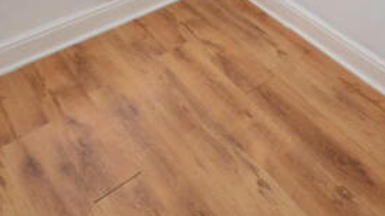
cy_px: -26
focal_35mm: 38
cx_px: 223
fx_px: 388
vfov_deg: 28.1
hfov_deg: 52.6
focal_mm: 10
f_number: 5
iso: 320
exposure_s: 1/100
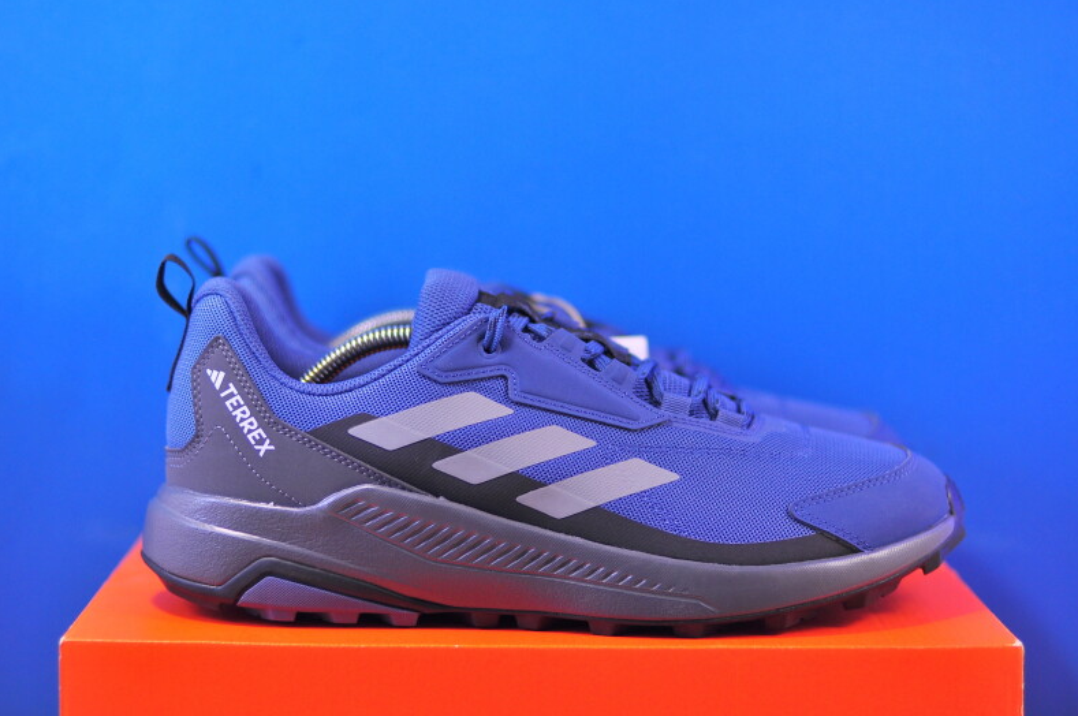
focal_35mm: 76
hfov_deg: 26.7
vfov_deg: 17.9
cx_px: 541
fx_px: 2273
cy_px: 357
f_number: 2
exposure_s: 1/320
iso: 250
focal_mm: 50
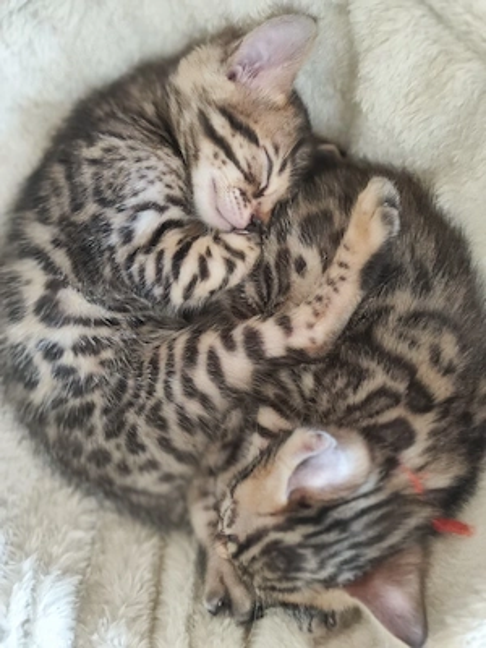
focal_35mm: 23
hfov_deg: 58.9
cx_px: 243
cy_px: 324
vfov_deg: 73.9
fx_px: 431
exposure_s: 1/62.5
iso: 5547
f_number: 1.69
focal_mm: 7.01
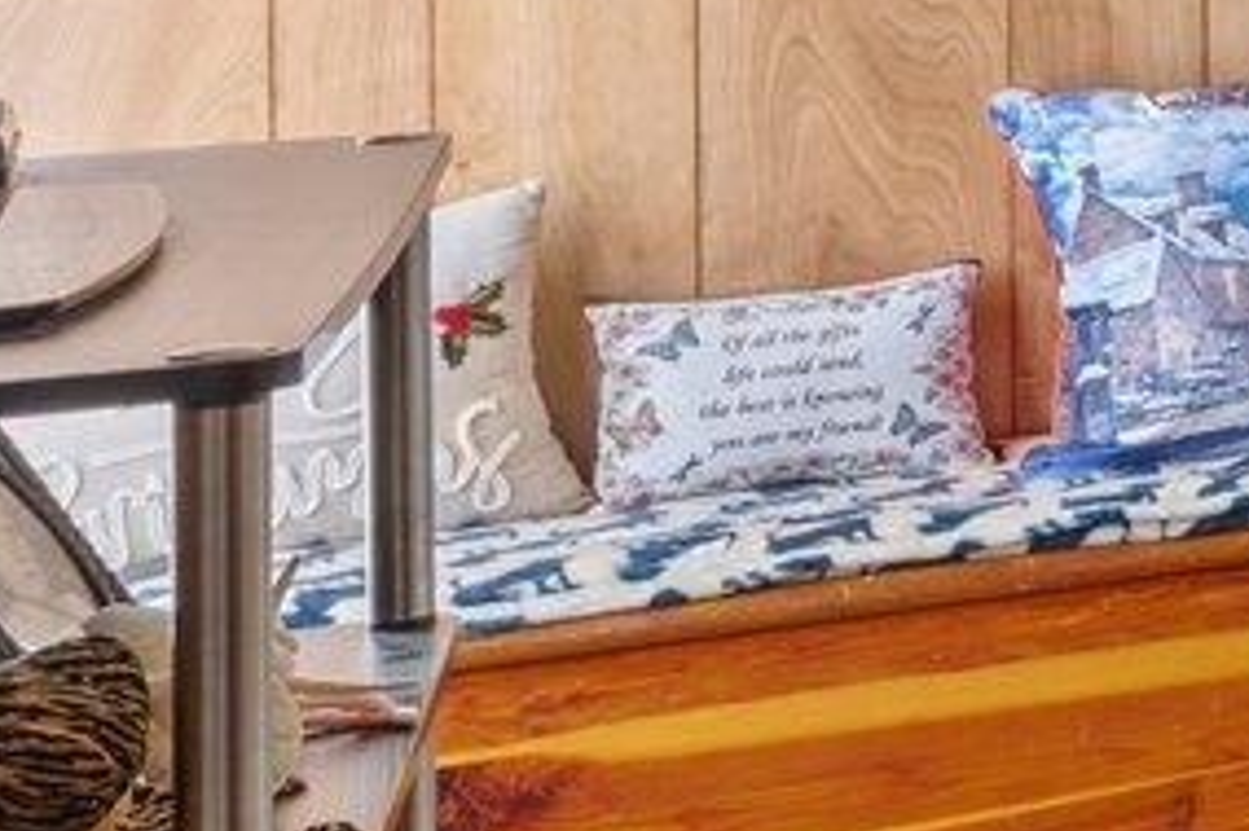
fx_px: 3502
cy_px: -354
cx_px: 3848
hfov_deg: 11.1
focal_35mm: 101
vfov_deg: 12.9
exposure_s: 1.3
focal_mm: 14
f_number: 9
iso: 100
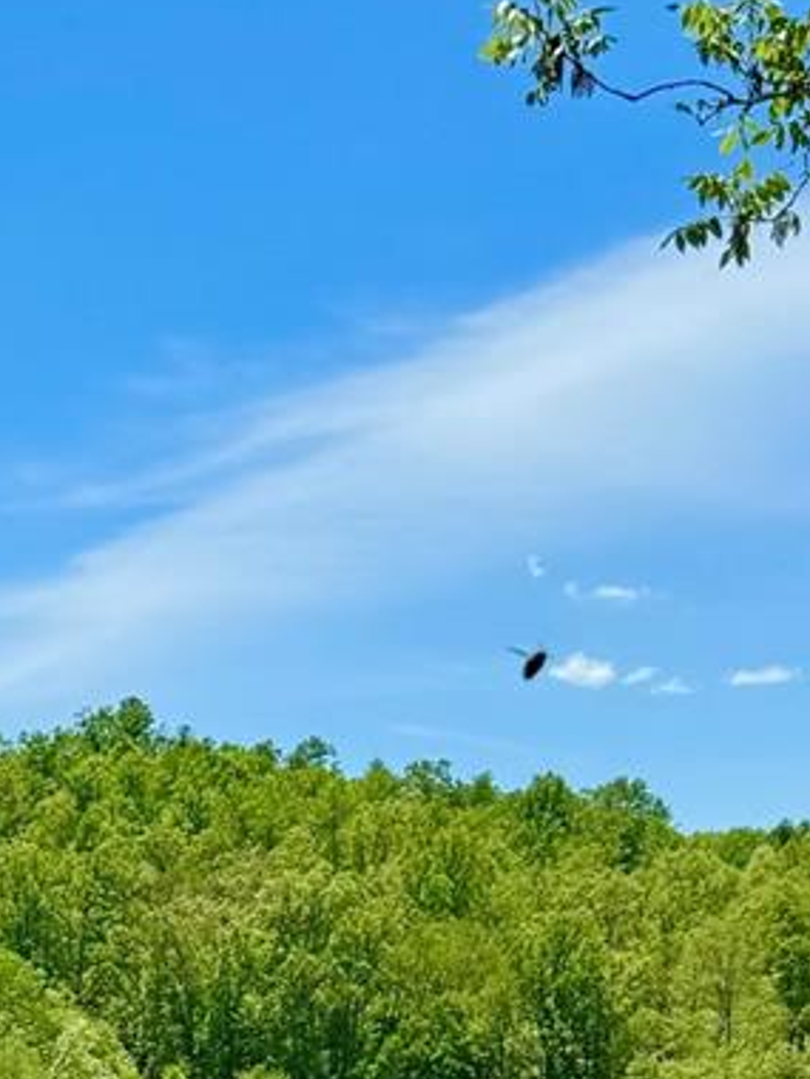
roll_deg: -1.4
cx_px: -327
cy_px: 1462
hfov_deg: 14.4
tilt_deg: -8.3
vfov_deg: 18.6
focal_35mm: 97
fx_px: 3026
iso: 80
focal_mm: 6.76
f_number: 1.78
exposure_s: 1/4608
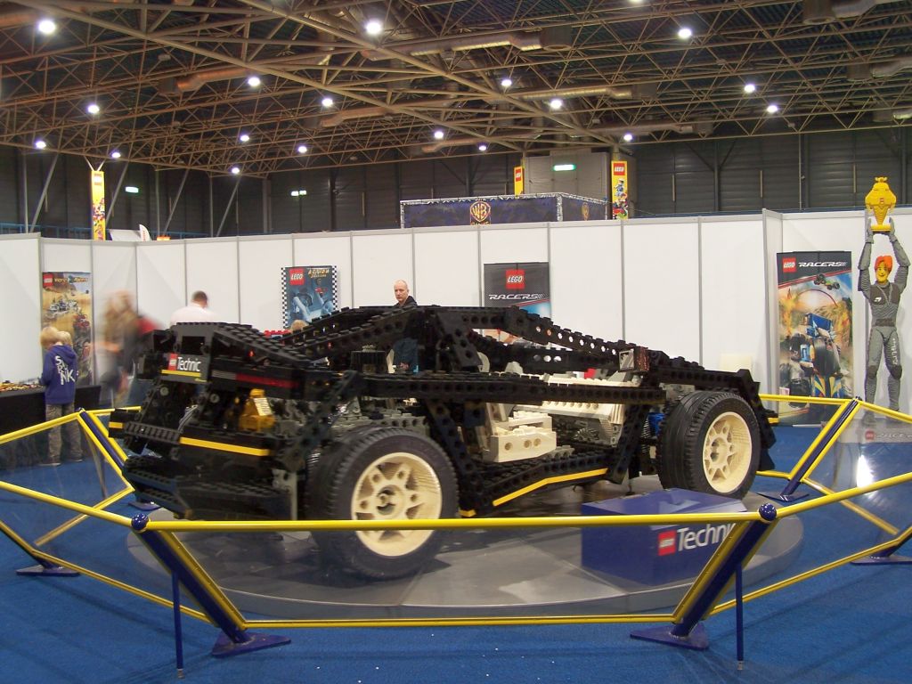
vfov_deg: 36.0
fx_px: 1054
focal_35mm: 40
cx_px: 456
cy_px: 342
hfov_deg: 46.8
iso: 80
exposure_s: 1/2
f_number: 2.8
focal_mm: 6.7
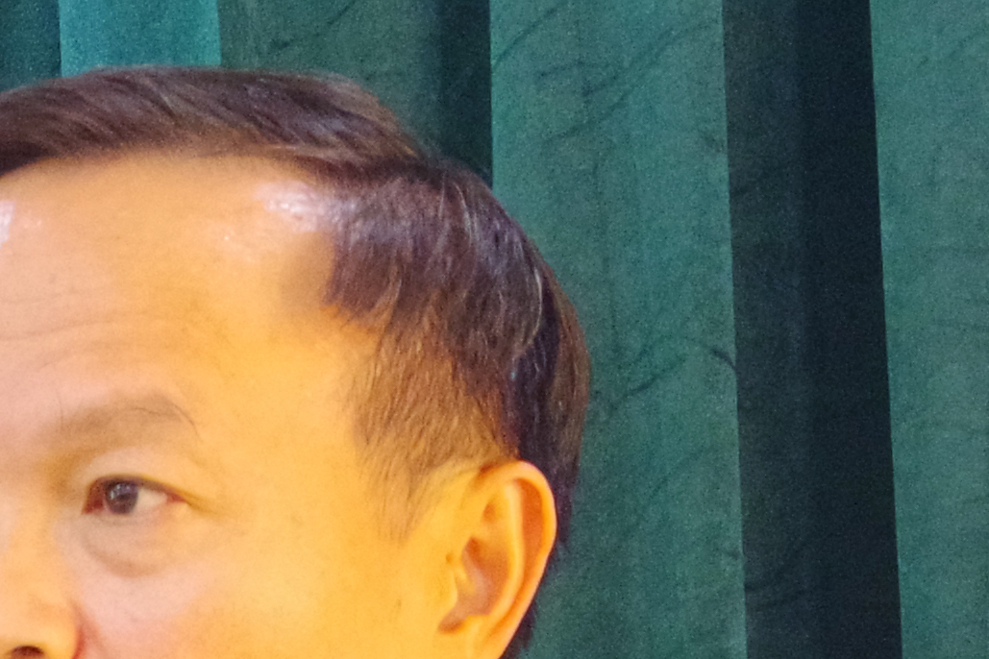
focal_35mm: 210
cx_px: -1303
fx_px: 5769
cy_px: 977
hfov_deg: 8.9
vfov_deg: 6.5
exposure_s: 1/60
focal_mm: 24
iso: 3200
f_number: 8
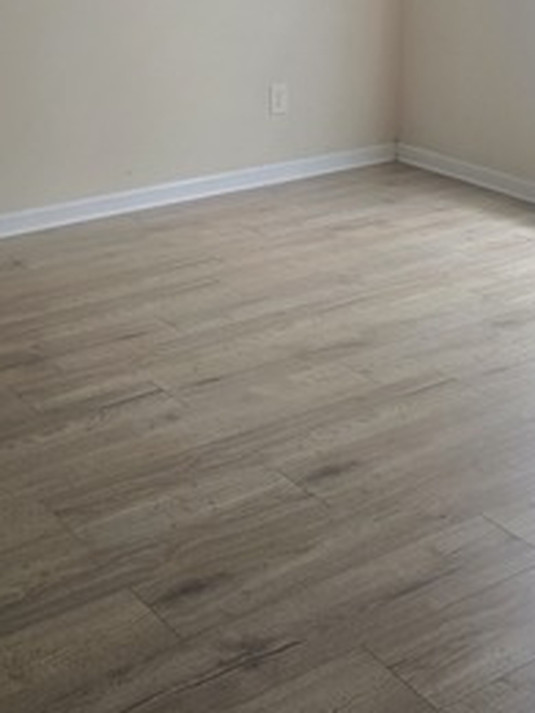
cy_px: 26
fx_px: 1216
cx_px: 203
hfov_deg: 24.8
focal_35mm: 59
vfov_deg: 30.7
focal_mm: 5.4
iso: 160
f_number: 1.8
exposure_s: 1/120
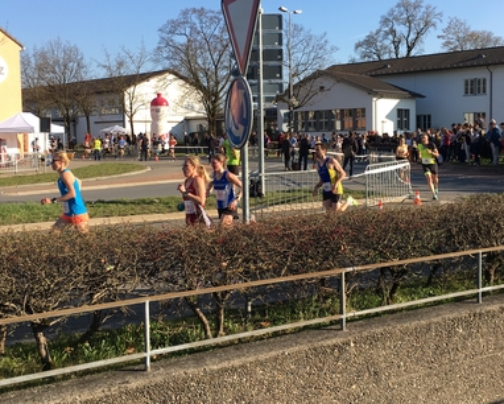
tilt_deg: -2.4
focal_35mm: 40
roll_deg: +0.0
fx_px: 597
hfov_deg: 45.8
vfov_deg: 37.3
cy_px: 172
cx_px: 261
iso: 25
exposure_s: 1/818
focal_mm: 4.15
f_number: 2.2
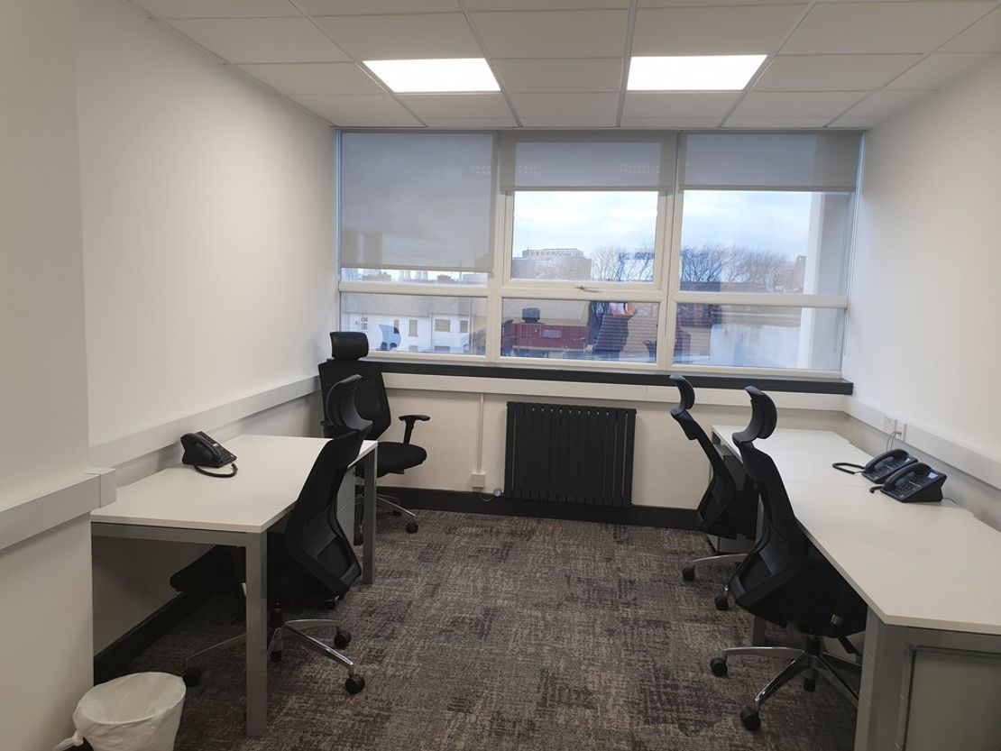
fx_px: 752
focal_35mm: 26
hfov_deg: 67.3
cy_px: 376
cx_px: 500
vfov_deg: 53.1
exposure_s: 1/50
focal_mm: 4.3
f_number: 2.4
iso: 80
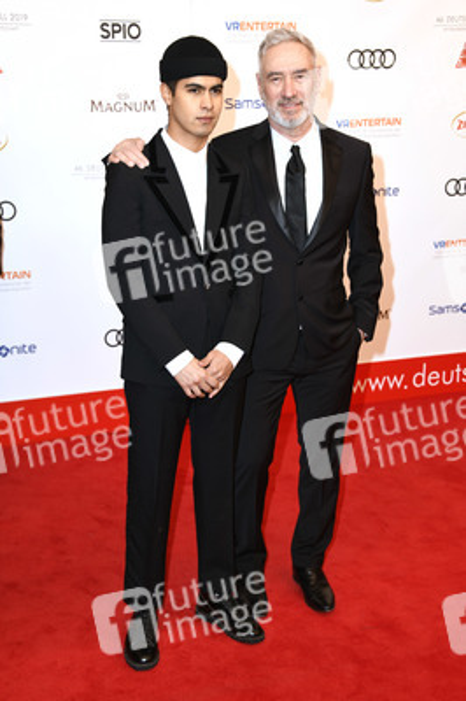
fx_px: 1011
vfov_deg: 38.2
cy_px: 350
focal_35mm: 52
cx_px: 233
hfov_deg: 25.9
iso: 250
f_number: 6.3
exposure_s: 1/125
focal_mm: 52
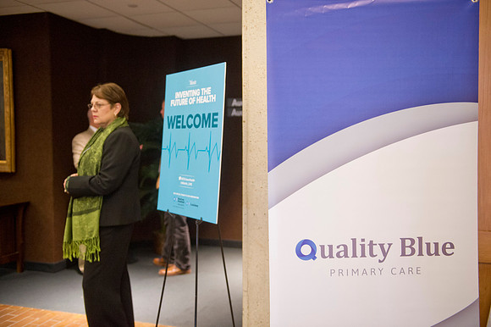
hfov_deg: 53.2
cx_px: 246
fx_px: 491
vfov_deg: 36.8
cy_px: 164
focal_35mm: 36
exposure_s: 1/50
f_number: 2.8
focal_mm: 36
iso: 2500
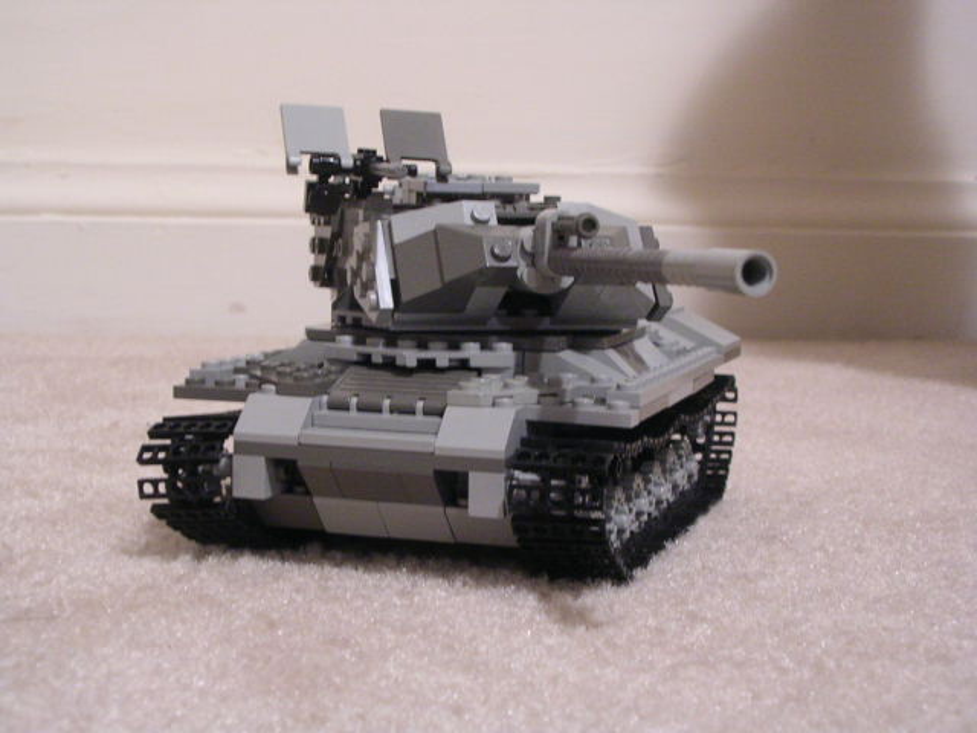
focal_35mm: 56
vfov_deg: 26.1
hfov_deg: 34.3
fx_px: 1581
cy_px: 366
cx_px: 488
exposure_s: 1/2.2
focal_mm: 8.5
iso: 400
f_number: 3.3
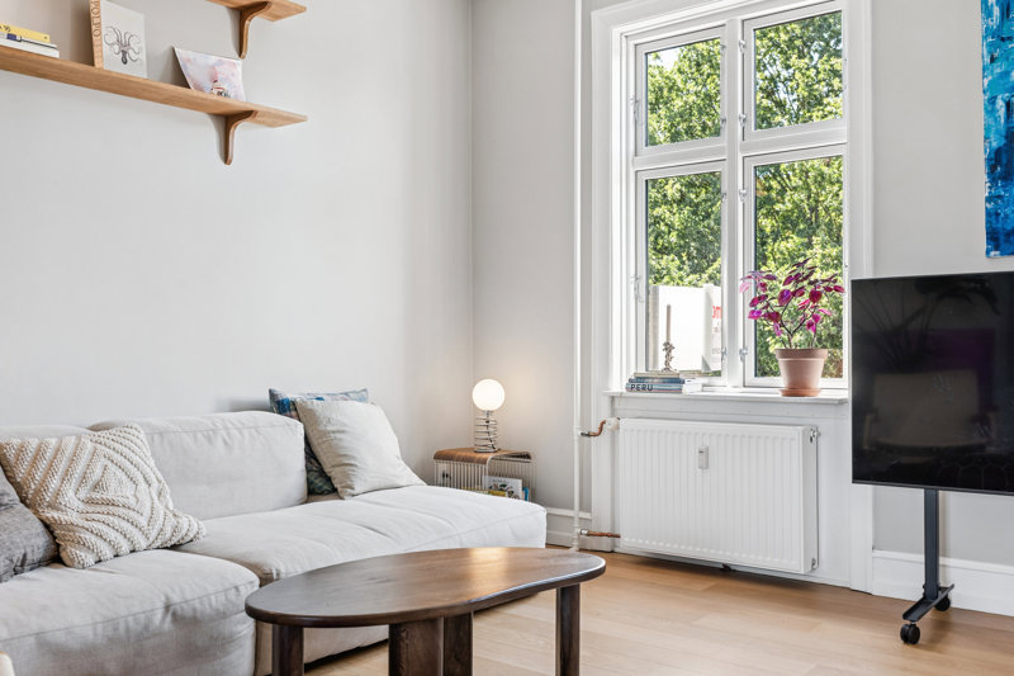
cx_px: 507
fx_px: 986
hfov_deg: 54.4
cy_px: 338
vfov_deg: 37.8
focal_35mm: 35
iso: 200
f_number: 9.5
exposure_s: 1/20
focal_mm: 35
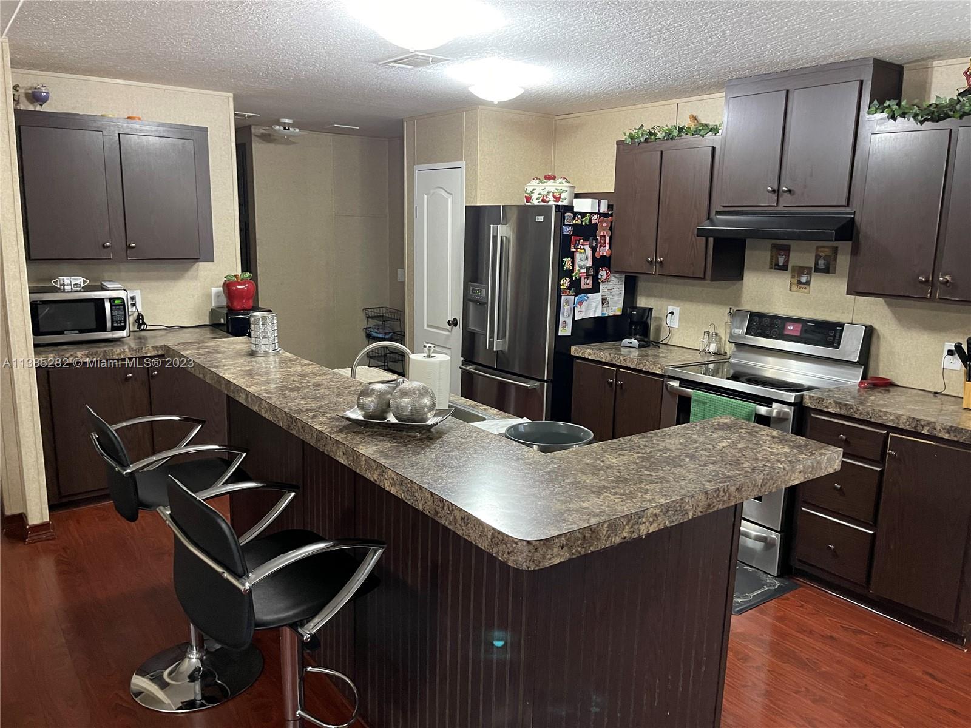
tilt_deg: -10.6
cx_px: 486
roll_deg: -0.9
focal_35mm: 26
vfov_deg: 53.1
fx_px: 729
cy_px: 364
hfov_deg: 67.3
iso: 640
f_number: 1.6
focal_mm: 5.1
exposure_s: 1/40
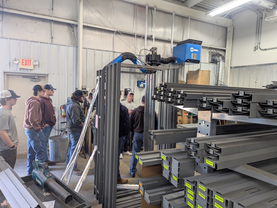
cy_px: 104
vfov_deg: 56.8
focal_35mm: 24
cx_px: 138
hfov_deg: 71.6
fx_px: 192
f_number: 1.85
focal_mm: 6.81
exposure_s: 1/40
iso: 123
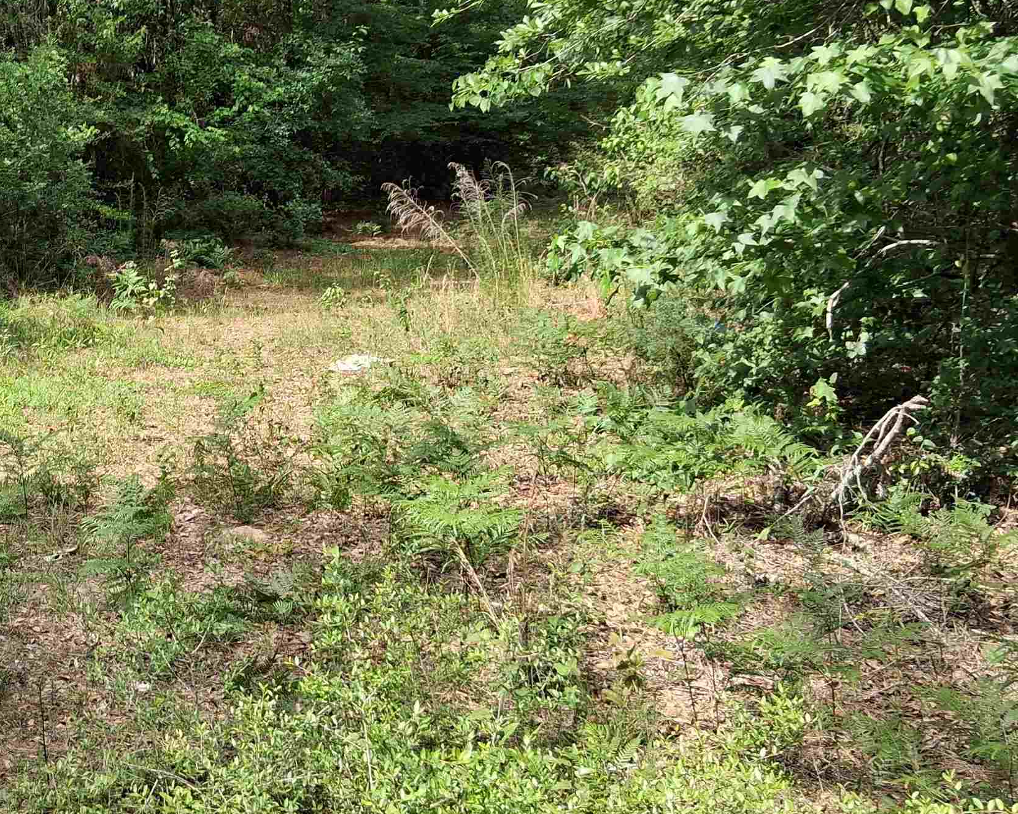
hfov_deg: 37.8
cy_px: 239
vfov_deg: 31.7
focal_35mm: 47
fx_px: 1416
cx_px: 175
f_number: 1.8
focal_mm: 3.98
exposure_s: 1/149
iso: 25
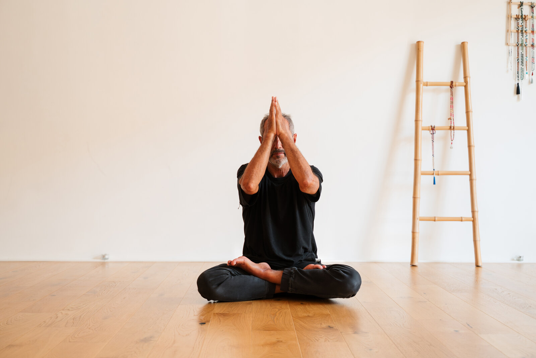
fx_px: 715
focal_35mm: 48
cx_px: 268
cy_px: 179
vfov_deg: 28.1
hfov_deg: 41.1
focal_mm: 48
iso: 2500
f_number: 3.2
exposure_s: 1/250
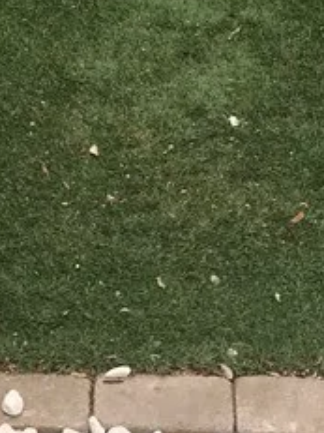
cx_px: 101
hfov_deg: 11.9
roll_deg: -2.4
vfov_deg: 14.3
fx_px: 1549
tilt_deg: -21.5
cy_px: -313
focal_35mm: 124
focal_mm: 3.99
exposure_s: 1/785
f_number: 1.8
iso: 20
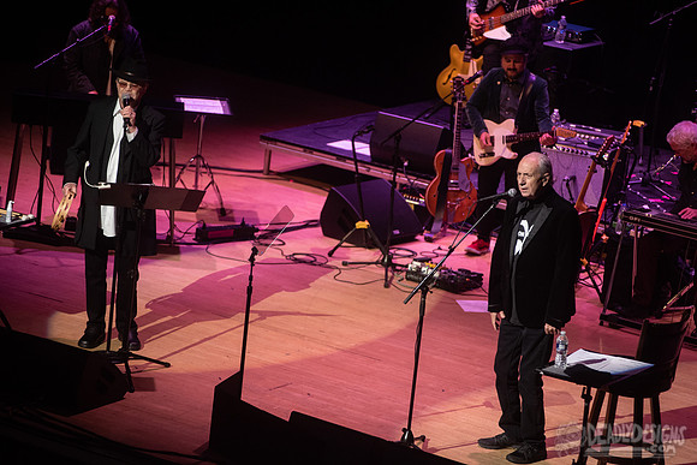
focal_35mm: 185
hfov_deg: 11.1
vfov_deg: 7.4
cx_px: 348
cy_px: 232
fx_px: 3582
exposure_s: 1/320
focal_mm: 185
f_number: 3.5
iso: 2000
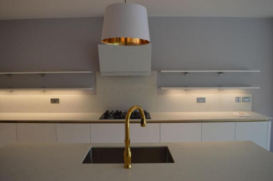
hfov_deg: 67.4
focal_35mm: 27
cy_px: 90
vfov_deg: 47.8
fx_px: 205
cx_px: 136
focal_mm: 18
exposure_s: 1/100
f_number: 5
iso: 400
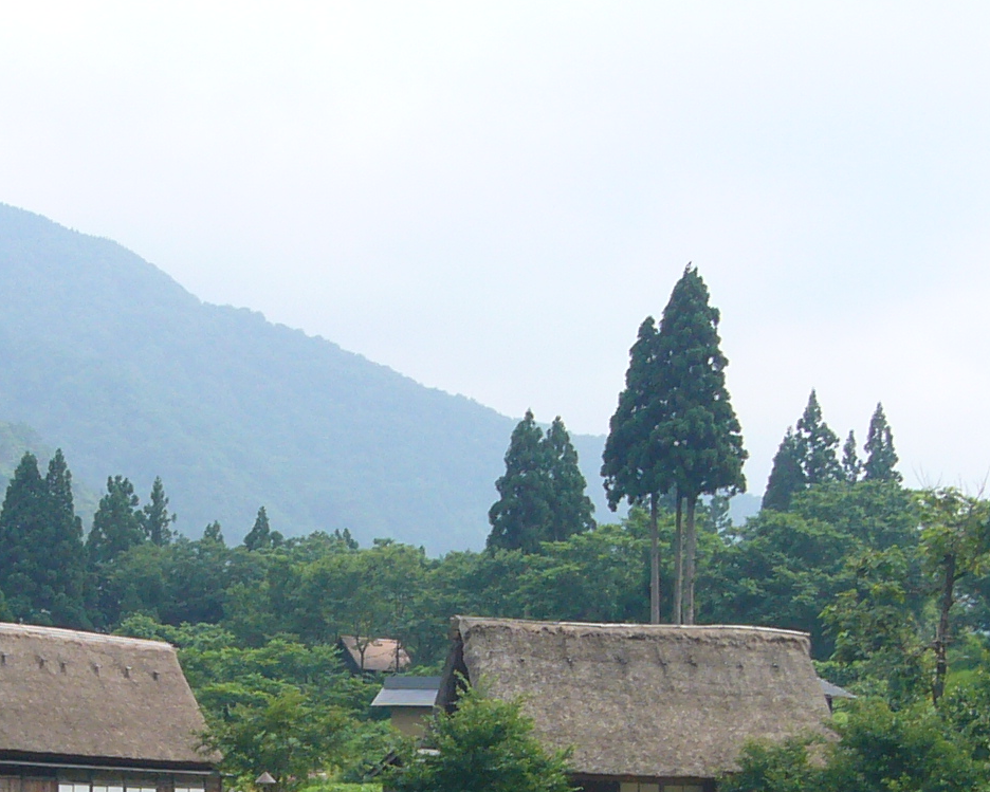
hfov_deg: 20.3
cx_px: 282
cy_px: 737
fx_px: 2755
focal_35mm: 94
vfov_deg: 16.1
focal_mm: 5.2
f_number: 6.3
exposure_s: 1/160
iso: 80
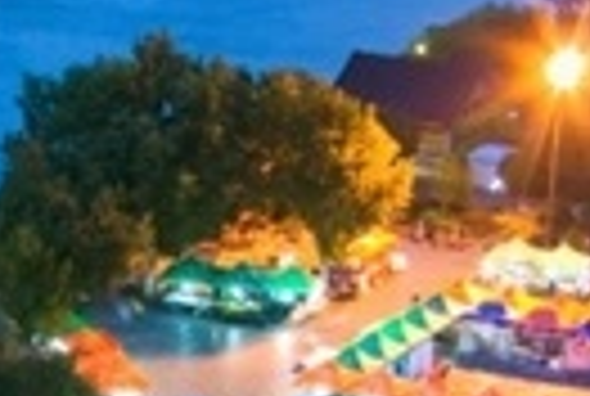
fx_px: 3006
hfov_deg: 11.0
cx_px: -90
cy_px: 610
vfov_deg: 7.4
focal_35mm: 183
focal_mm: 20
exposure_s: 3
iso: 100
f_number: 5.6
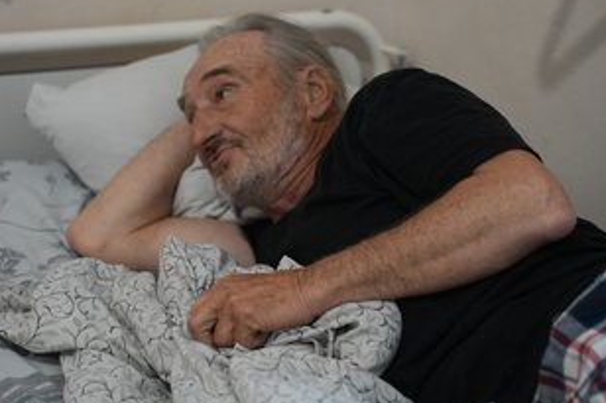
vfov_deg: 15.0
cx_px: 264
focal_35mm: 91
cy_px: 207
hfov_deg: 22.4
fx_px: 1531
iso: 4000
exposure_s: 1/160
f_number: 2.8
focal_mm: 70
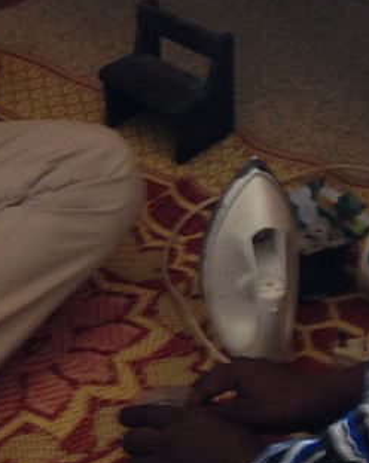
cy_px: 59
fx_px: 2011
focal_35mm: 147
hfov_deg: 10.4
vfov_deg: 13.0
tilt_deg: -33.6
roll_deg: +6.7
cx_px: -13
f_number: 2.4
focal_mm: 4.12
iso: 50
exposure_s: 1/20
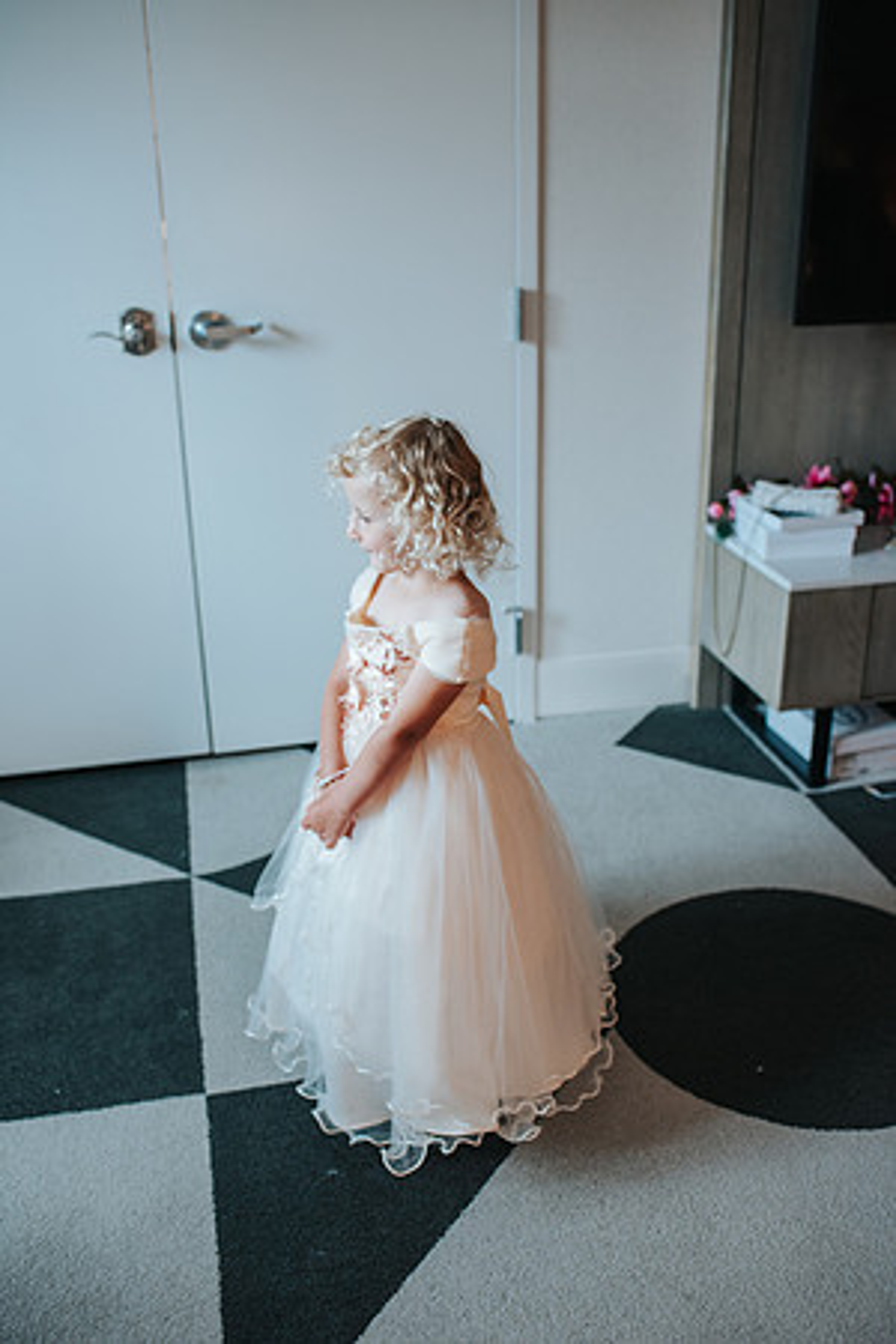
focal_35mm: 35
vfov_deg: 54.4
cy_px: 672
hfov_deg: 37.9
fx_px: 1307
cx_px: 448
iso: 1000
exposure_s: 1/200
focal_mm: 35
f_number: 3.2
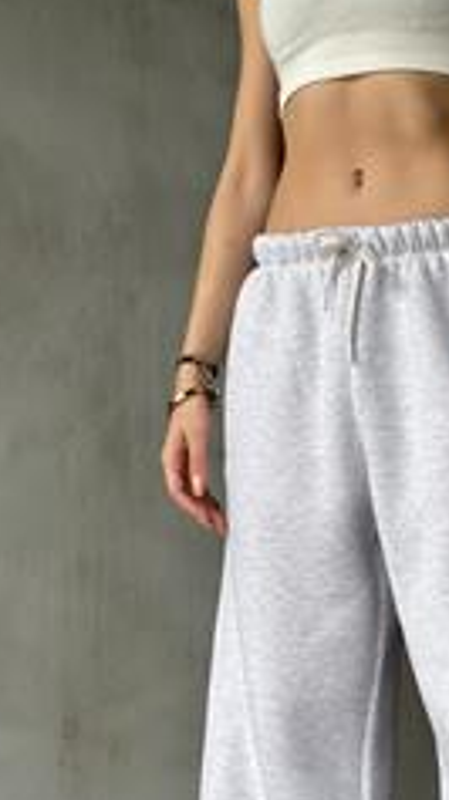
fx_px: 1993
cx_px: 378
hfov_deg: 12.8
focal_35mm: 94
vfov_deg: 22.6
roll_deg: -1.2
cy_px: 567
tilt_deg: +2.5
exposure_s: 1/121
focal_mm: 6.86
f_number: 1.78
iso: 125
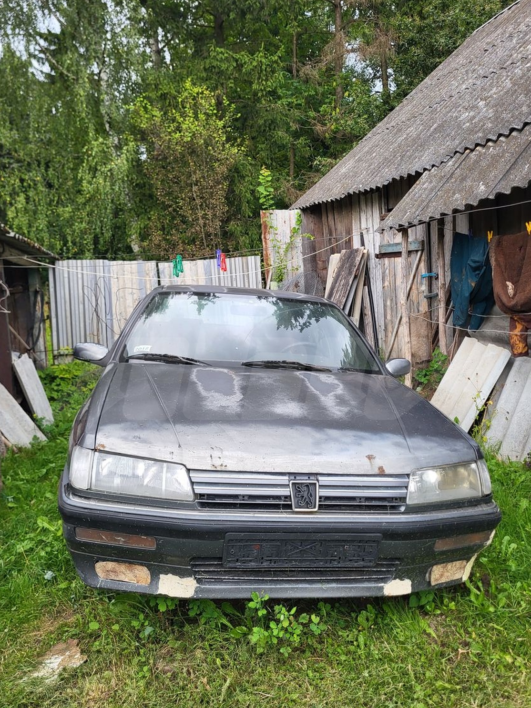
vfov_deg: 63.4
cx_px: 268
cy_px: 368
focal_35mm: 28
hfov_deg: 49.7
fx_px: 573
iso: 125
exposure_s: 1/100
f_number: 1.8
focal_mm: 5.4
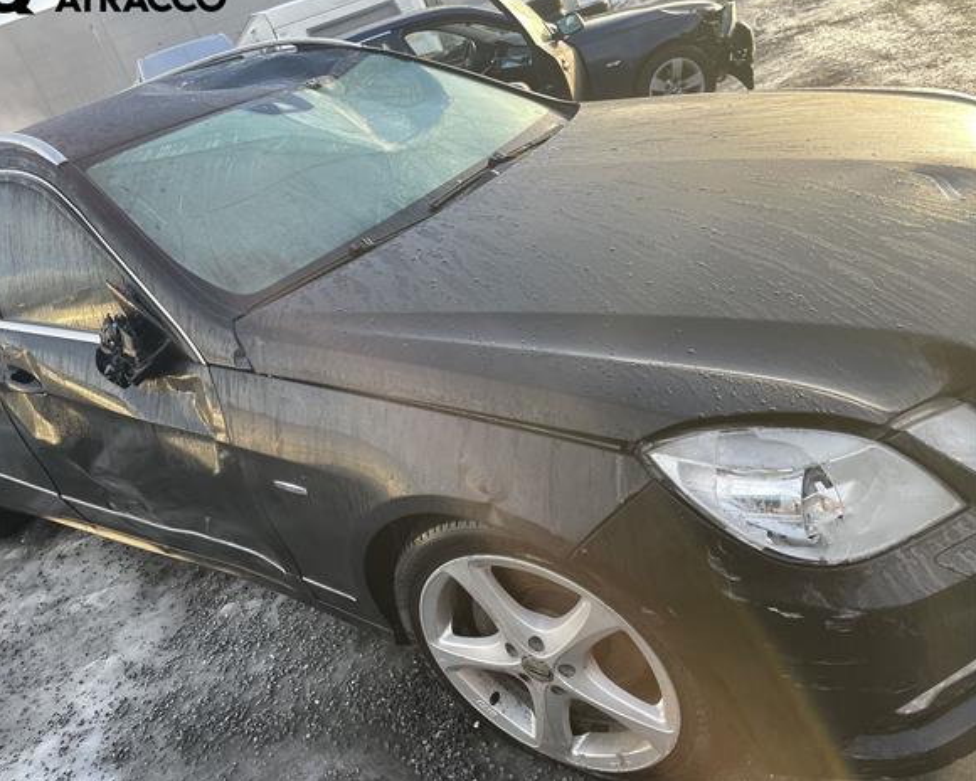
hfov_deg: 62.1
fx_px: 809
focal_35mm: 28
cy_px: 384
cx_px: 441
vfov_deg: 51.5
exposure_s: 1/201
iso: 32
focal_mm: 4.2
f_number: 1.6
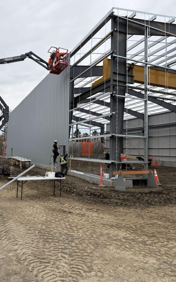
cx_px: 69
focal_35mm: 28
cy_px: 141
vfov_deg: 66.5
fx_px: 215
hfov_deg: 44.3
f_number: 1.6
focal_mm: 6
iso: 50
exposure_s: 1/1311
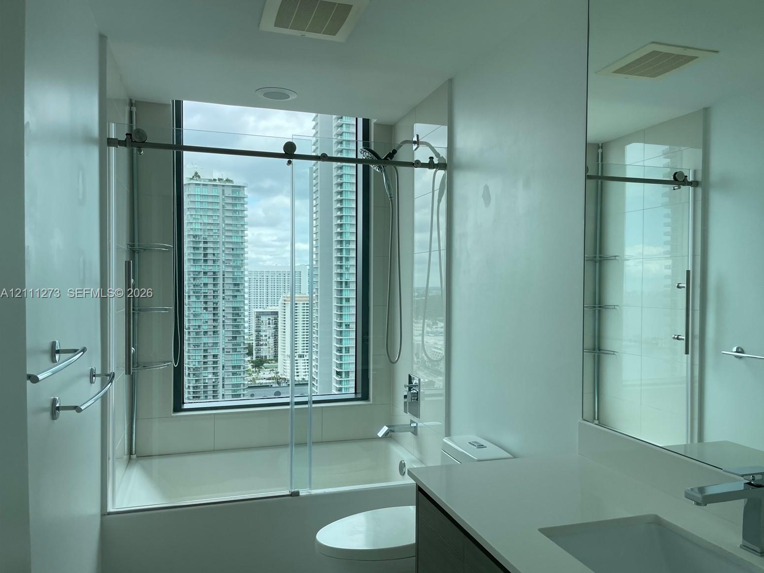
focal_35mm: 27
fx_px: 596
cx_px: 395
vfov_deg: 51.4
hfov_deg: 65.3
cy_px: 294
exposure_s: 1/703
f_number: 1.6
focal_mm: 4.2
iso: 32
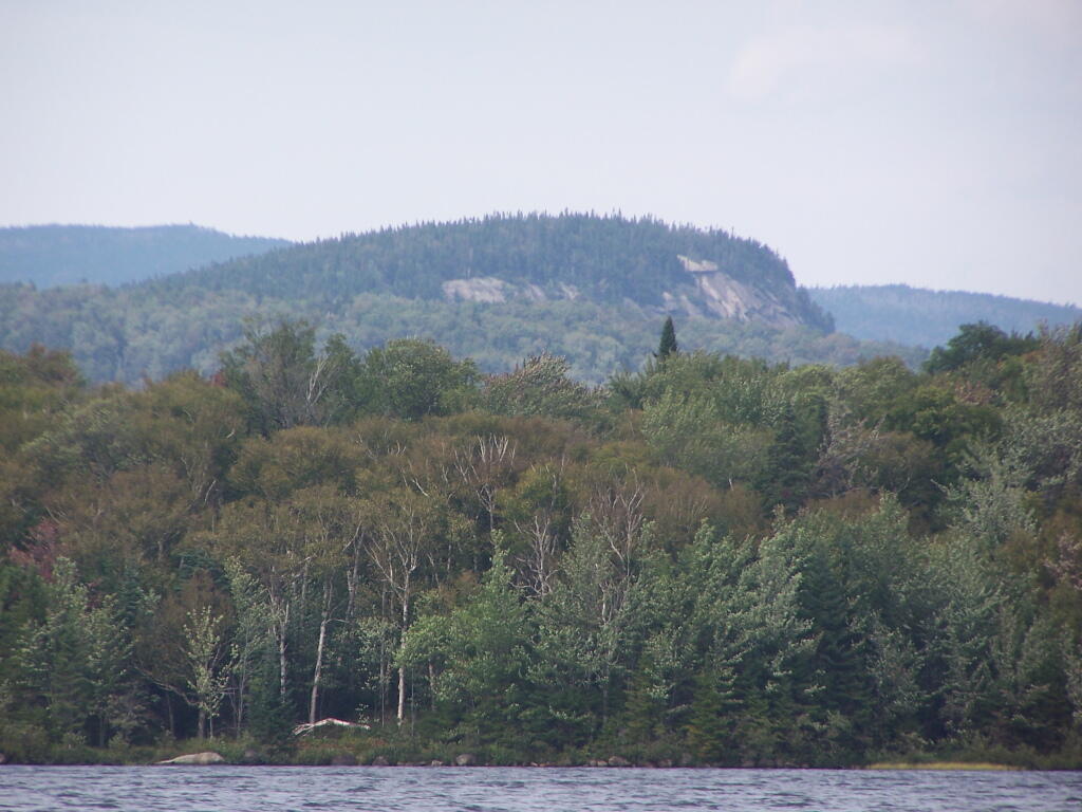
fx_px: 11878
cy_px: 406
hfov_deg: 5.2
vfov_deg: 3.9
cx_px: 541
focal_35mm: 380
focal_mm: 63
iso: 80
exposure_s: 1/500
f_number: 3.7
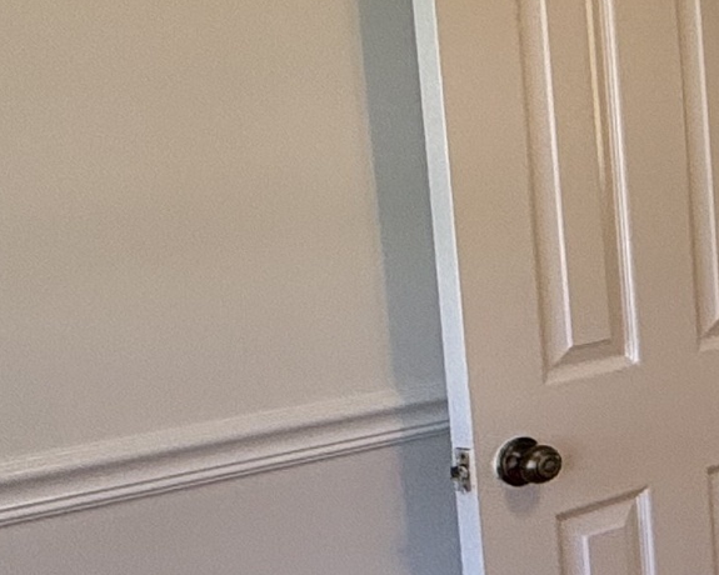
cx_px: 1531
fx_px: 1553
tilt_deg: -5.7
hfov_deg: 17.0
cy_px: 226
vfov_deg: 20.9
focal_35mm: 73
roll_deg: +0.4
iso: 250
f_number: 2.2
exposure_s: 1/120
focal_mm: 2.22
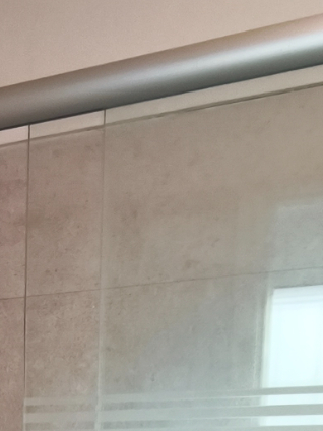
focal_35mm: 74
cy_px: 630
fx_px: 921
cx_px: -38
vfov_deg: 22.2
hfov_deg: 19.1
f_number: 2.2
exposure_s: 1/50
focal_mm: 1.91
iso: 100
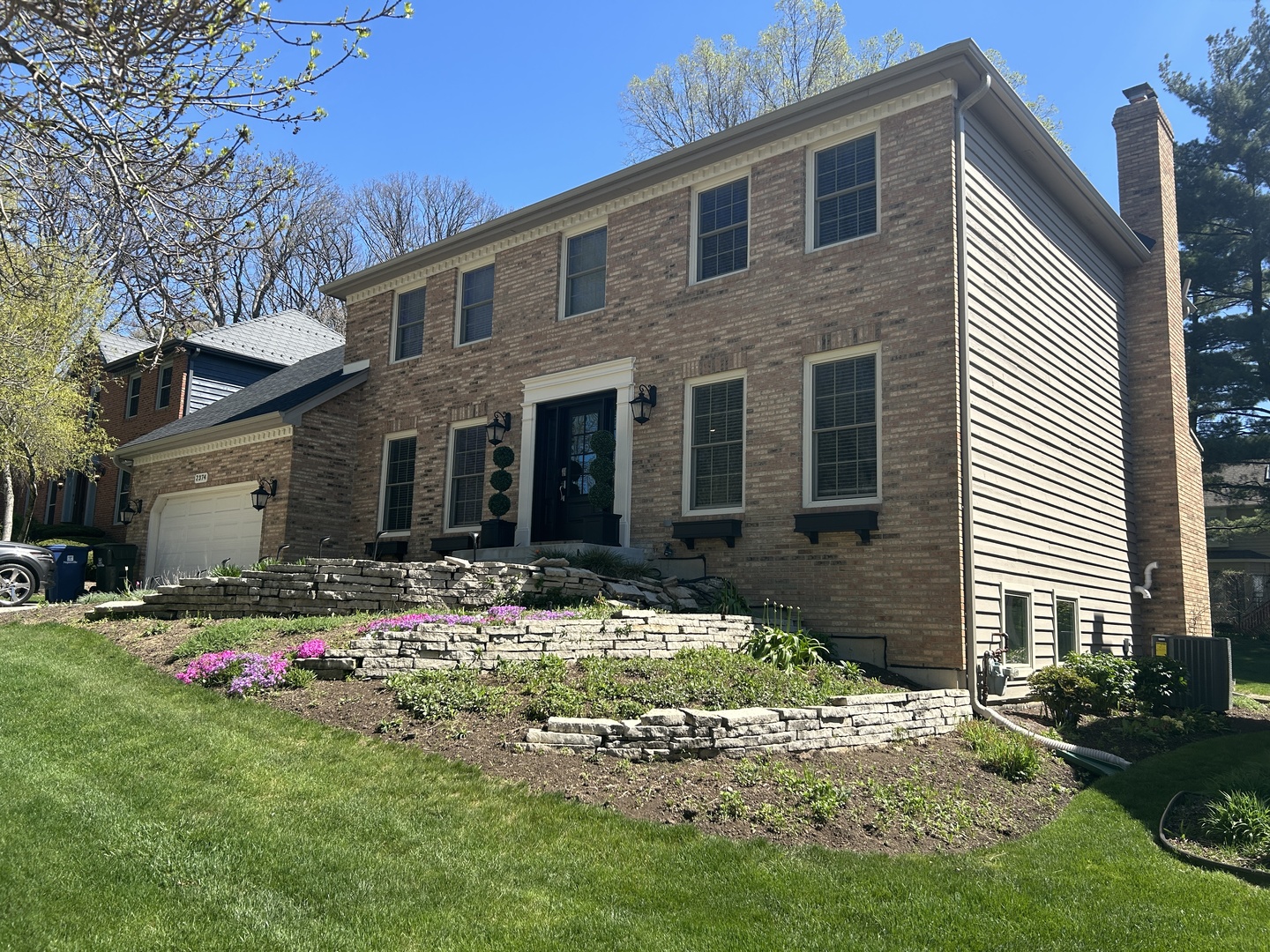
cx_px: 635
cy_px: 476
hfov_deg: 67.3
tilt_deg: +8.4
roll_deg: -1.0
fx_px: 954
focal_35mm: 26
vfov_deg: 53.1
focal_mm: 5.7
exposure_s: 1/2083
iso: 50
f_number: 1.5
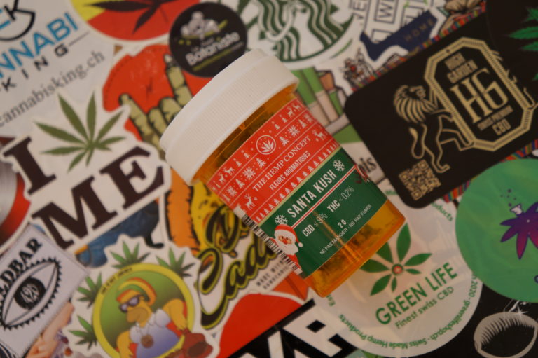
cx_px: 269
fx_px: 918
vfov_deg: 22.1
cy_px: 179
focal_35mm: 62
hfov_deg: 32.6
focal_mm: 41
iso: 250
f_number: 4.5
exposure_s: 1/160
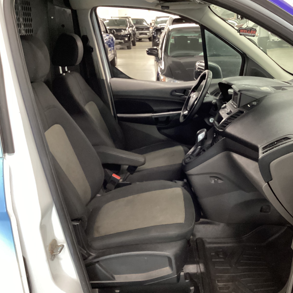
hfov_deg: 44.6
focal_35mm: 37
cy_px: 147
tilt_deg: -20.5
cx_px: 183
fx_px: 354
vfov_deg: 44.9
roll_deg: +0.7
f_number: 2.4
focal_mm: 3.3
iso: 400
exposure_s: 1/25
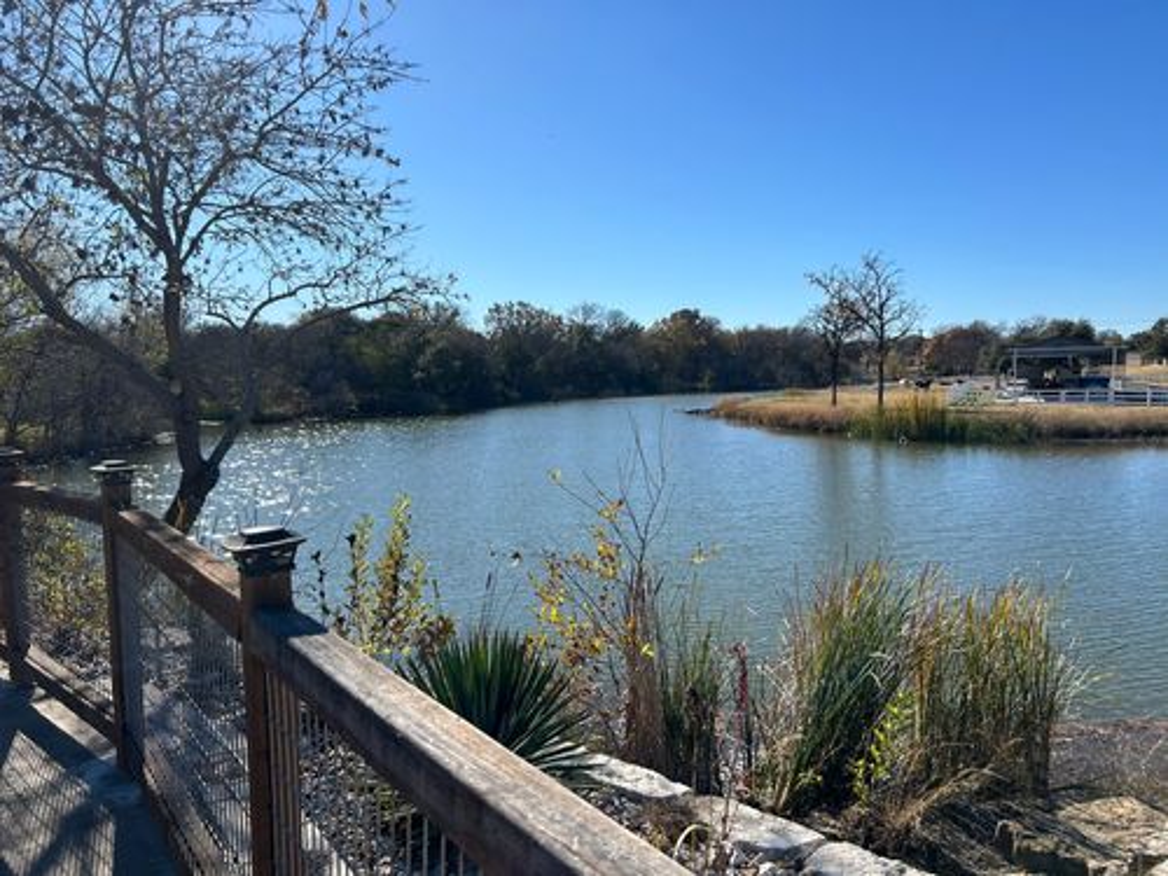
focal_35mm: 26
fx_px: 877
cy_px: 438
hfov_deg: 67.3
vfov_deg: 53.1
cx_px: 584
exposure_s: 1/5319
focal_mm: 5.7
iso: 50
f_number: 1.5
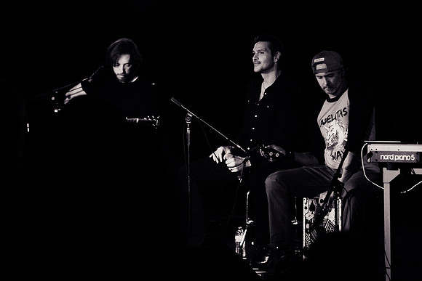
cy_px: 122
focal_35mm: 121
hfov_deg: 16.9
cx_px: 220
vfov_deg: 11.3
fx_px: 1421
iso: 2500
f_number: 3.5
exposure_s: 1/640
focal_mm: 94
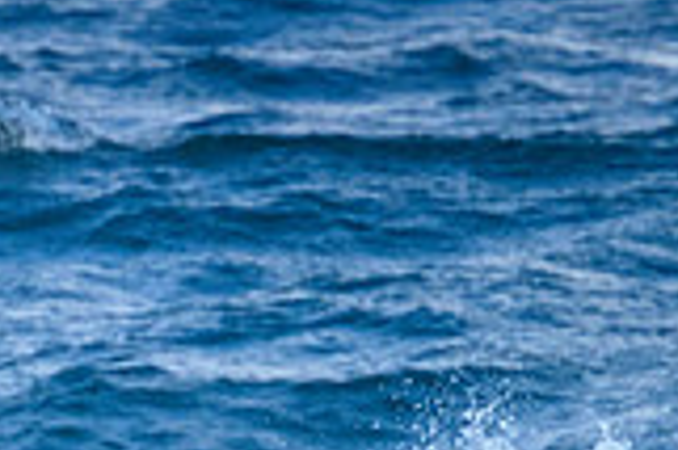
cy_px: 679
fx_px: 54372
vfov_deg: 0.5
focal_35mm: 2890
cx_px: -177
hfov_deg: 0.7
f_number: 11
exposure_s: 1/1600
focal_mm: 800
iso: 2500
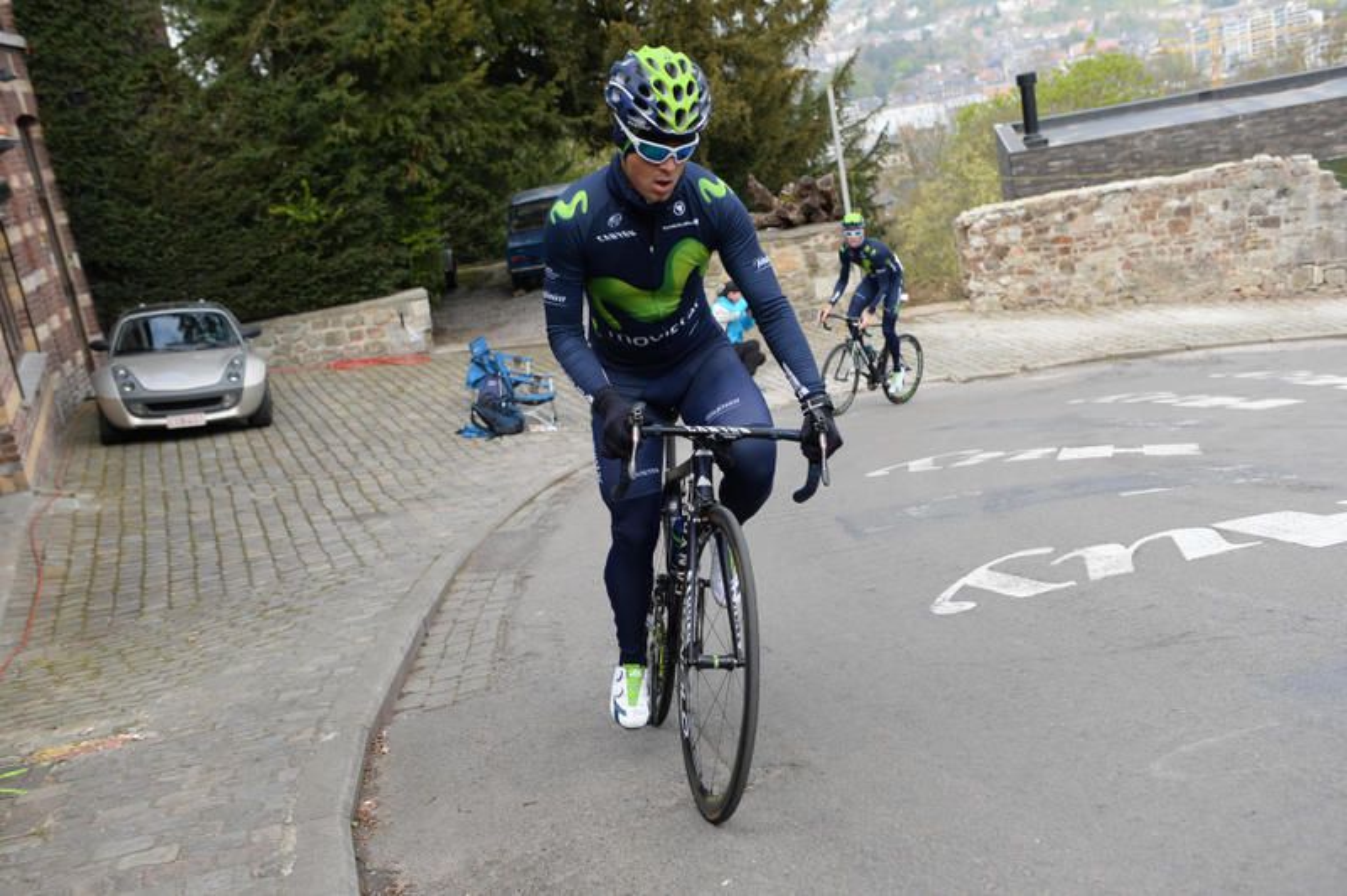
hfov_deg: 46.4
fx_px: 1570
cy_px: 448
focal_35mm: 42
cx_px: 674
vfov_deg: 31.8
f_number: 4
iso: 400
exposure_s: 1/1000
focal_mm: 42
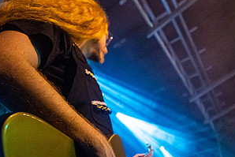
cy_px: 150
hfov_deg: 62.8
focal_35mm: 29
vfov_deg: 40.4
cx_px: 146
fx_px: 189
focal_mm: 14.9
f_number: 2.8
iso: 3200
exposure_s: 1/200
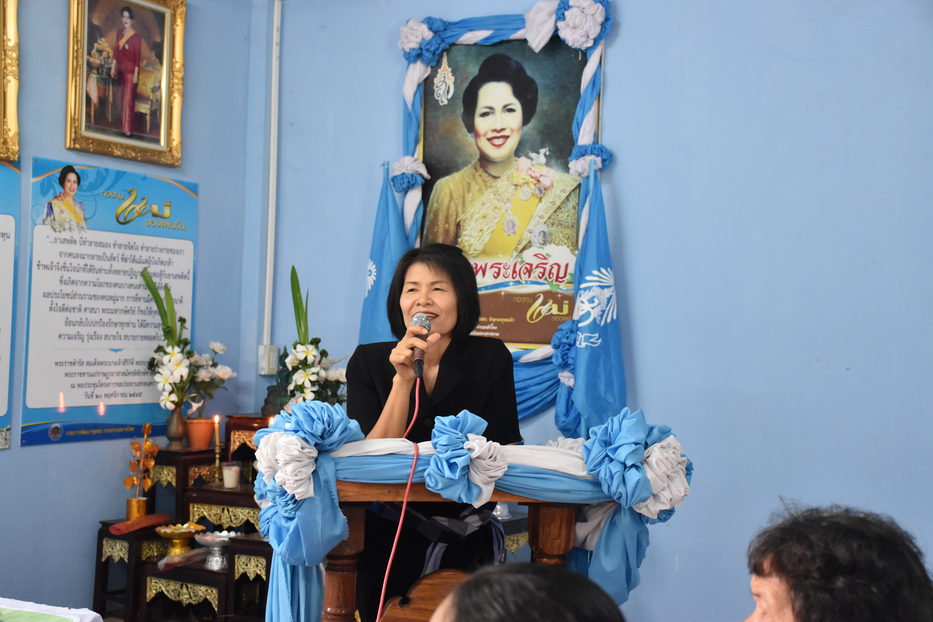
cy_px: 311
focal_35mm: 51
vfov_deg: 26.5
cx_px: 466
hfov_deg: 38.9
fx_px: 1322
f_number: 4.2
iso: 1800
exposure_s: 1/60
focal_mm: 34
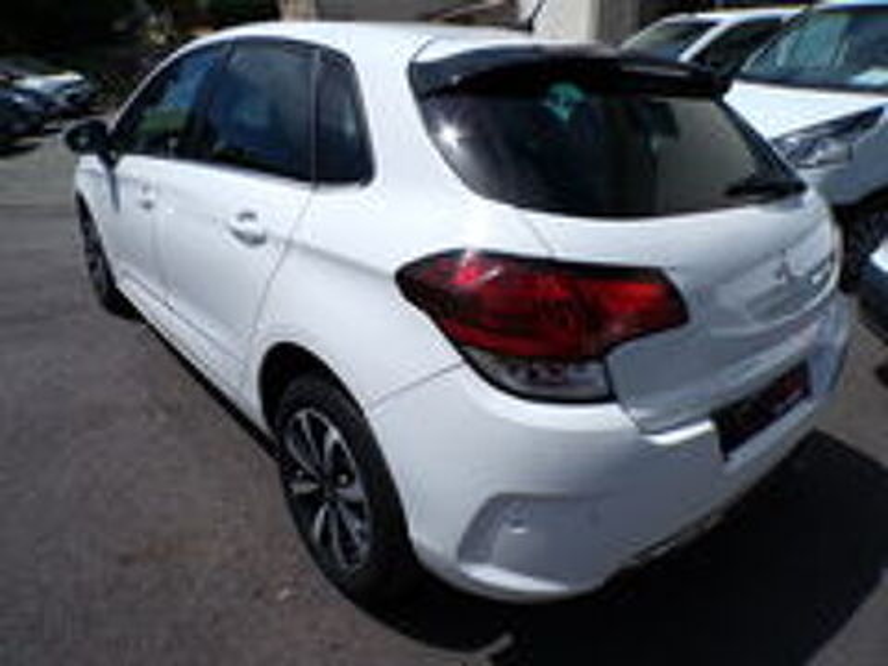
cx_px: 444
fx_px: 616
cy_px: 333
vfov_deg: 56.8
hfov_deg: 71.6
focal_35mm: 24
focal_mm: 4.3
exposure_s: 1/800
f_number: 5.8
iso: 100
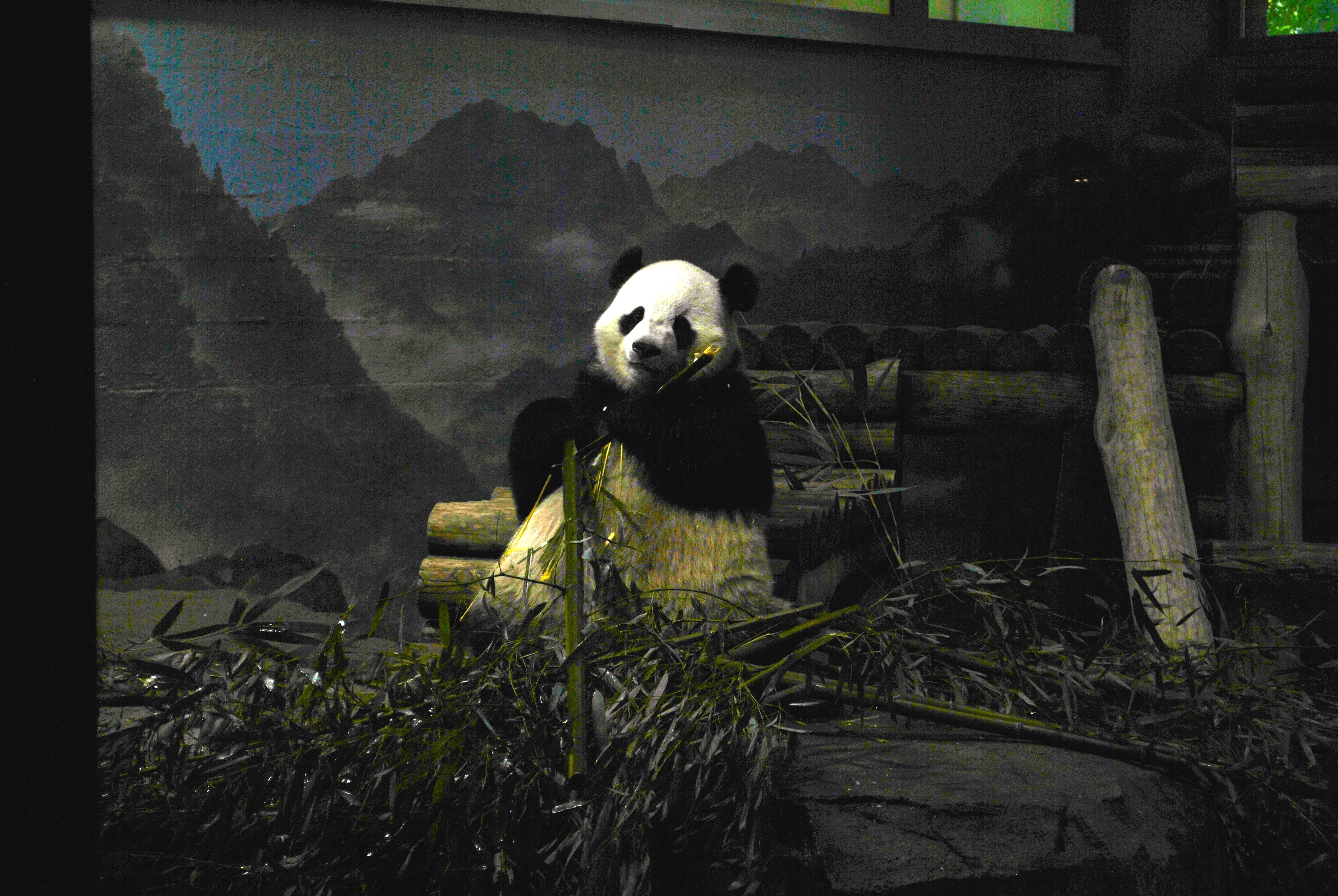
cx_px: 669
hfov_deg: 24.6
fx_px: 3070
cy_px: 448
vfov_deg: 16.6
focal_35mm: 82
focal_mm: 55
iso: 100
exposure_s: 1/250
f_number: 5.6
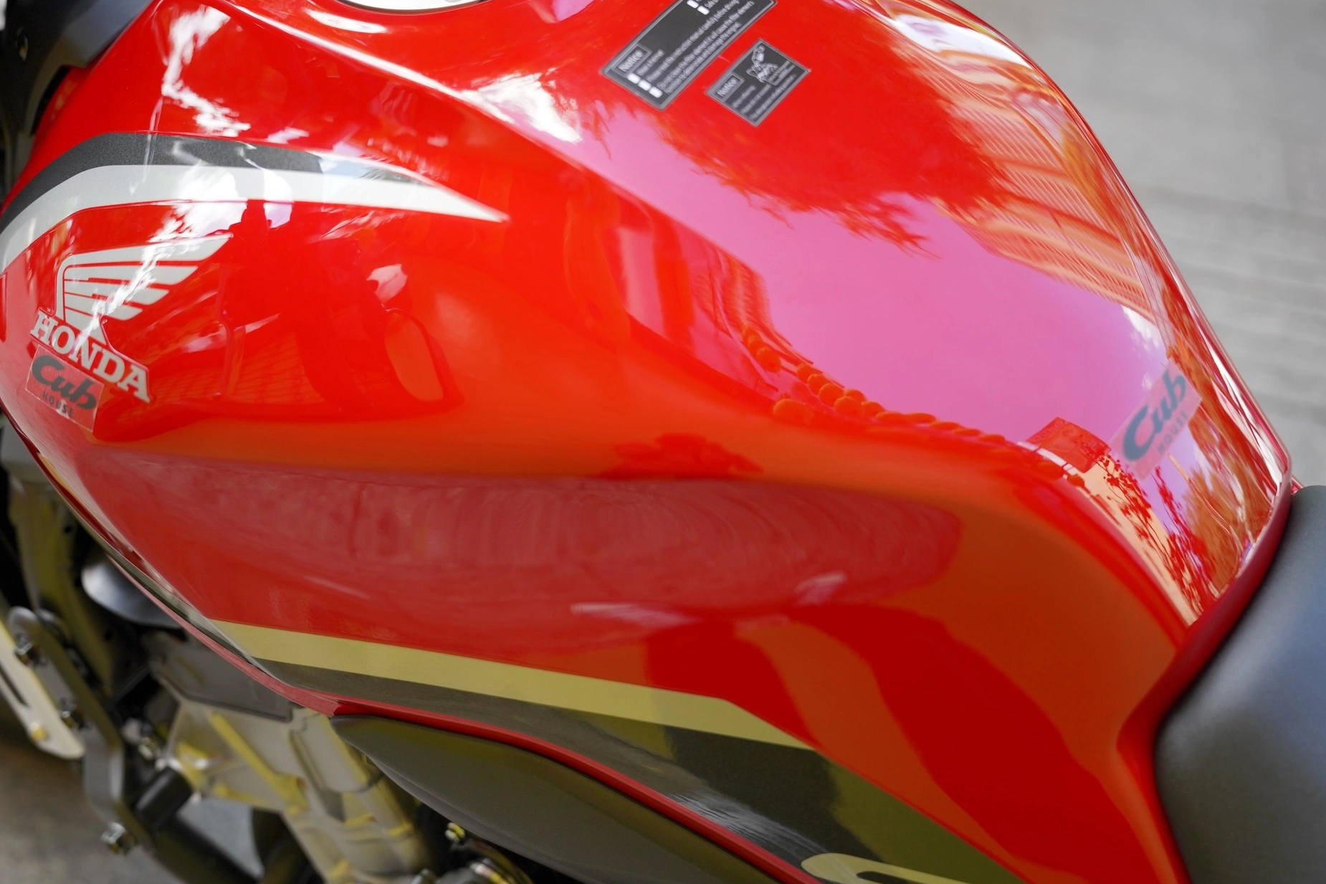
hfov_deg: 40.6
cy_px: 315
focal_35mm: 49
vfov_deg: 27.7
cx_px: 556
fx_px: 1787
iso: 320
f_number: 2.8
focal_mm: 37.4
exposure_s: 1/400
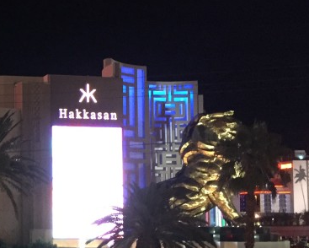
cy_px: 168
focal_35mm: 79
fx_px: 723
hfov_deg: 21.5
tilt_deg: +3.9
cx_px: -106
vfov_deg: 19.4
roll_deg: -1.1
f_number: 2.2
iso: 250
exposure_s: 1/17
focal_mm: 4.15
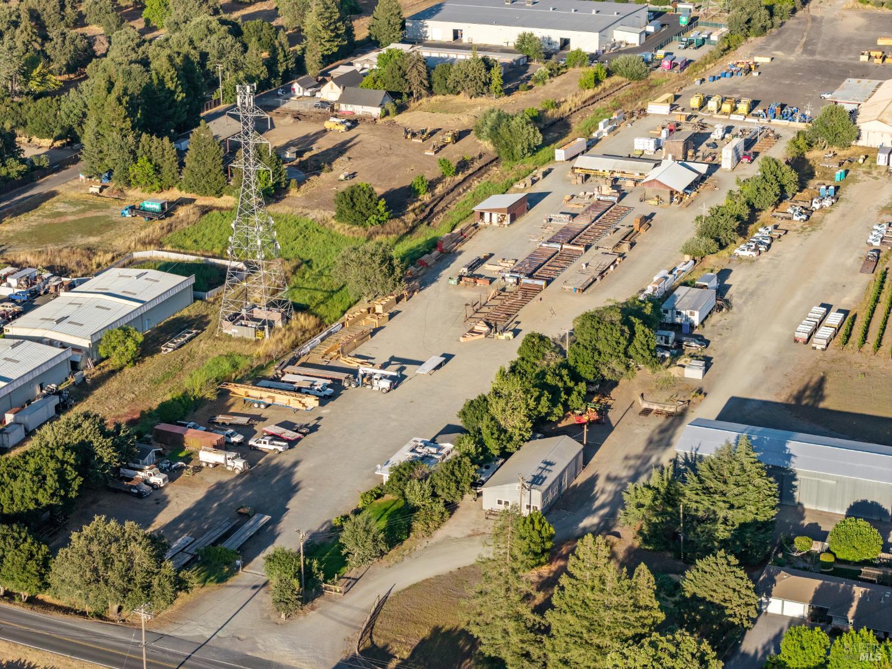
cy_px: 334
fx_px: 1803
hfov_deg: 27.8
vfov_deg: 21.0
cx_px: 446
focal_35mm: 70
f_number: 2.8
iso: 200
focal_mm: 19.35
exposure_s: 1/1600
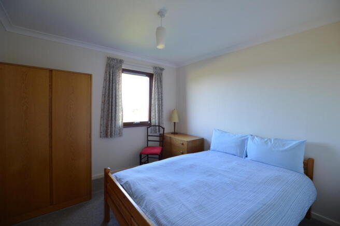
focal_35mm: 15
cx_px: 170
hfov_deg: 100.4
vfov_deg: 77.2
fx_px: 142
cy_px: 113
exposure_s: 1/20
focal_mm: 10
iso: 100
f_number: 3.5
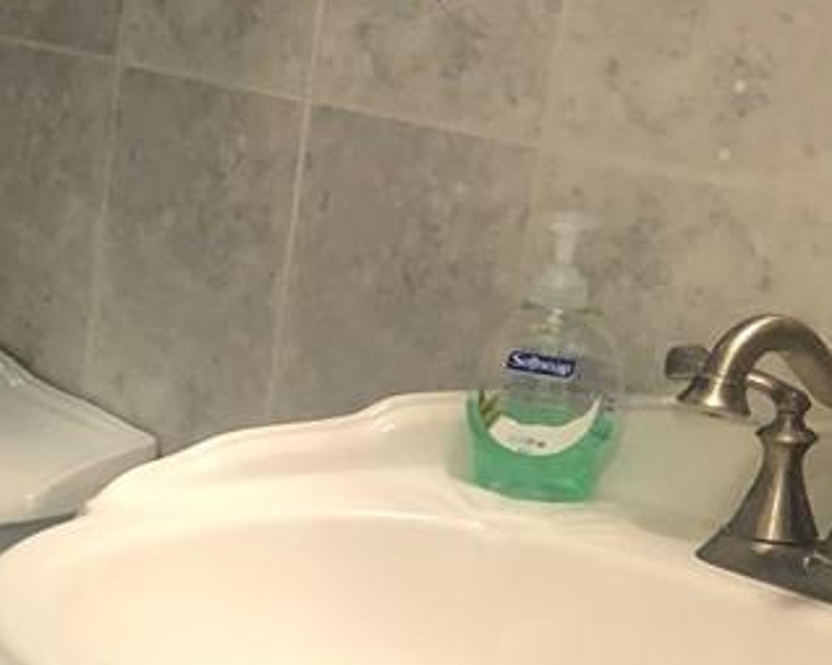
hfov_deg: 18.7
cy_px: 474
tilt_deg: -18.8
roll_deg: -0.7
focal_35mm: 88
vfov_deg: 17.4
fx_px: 2166
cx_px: -484
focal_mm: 4
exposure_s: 1/11
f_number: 1.8
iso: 100
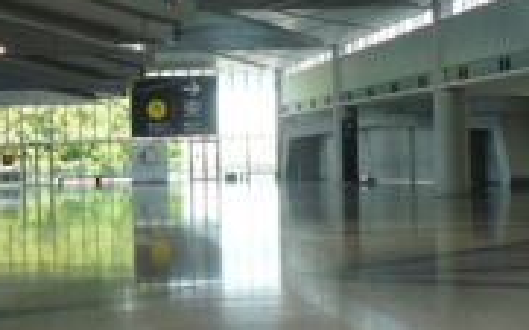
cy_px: 166
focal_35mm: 101
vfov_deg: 12.9
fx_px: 1456
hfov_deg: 20.6
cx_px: 208
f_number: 2.8
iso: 200
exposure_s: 1/200
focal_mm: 6
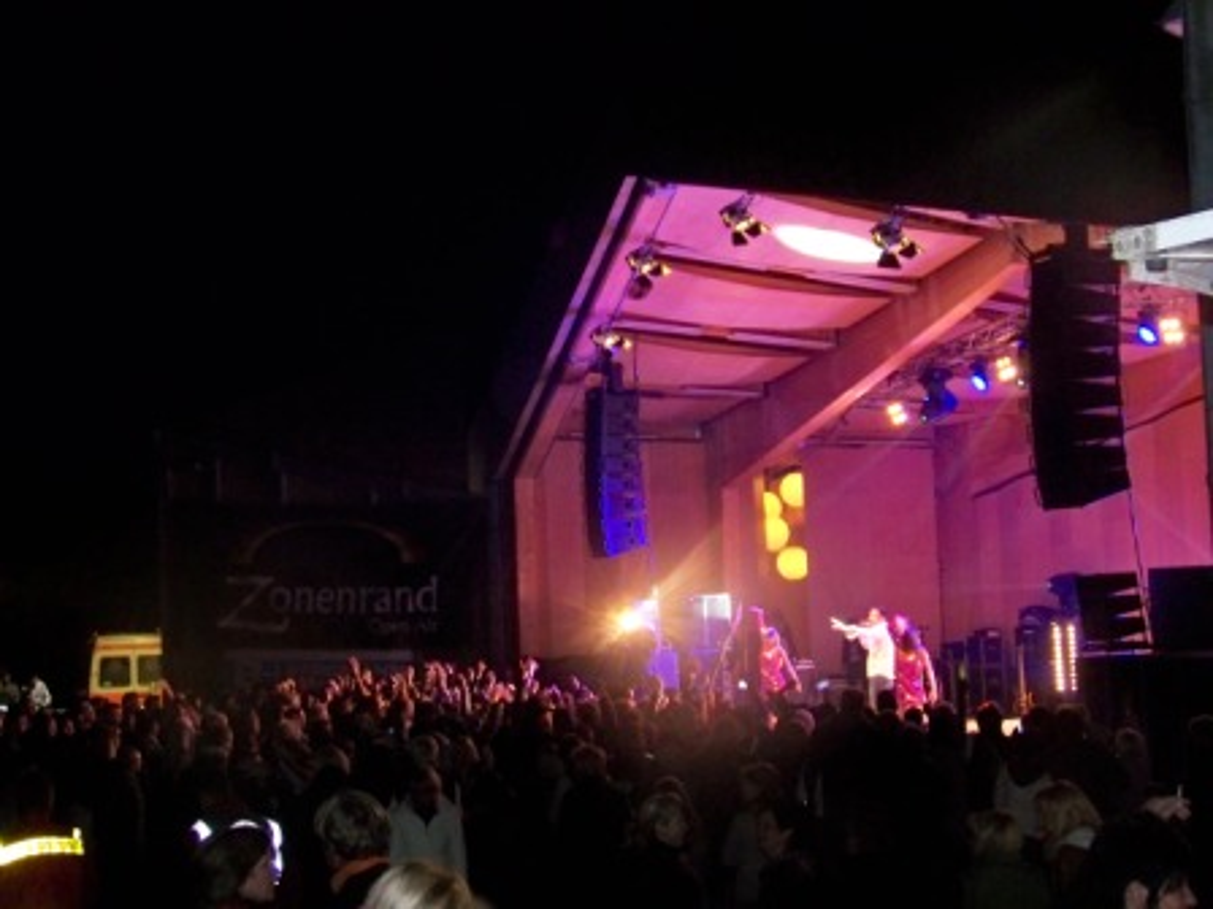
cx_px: 606
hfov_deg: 33.8
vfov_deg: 25.7
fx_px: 1997
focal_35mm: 57
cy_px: 454
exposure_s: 1/30
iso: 400
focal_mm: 11.7
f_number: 3.2
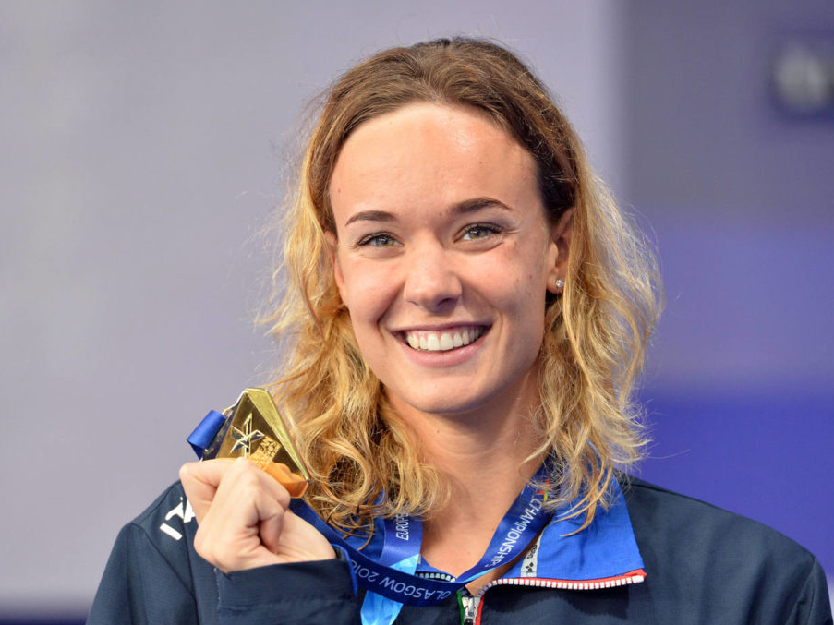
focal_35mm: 218
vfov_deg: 6.8
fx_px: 5252
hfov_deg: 9.1
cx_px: 441
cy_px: 313
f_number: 4
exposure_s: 1/400
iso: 2500
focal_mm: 200
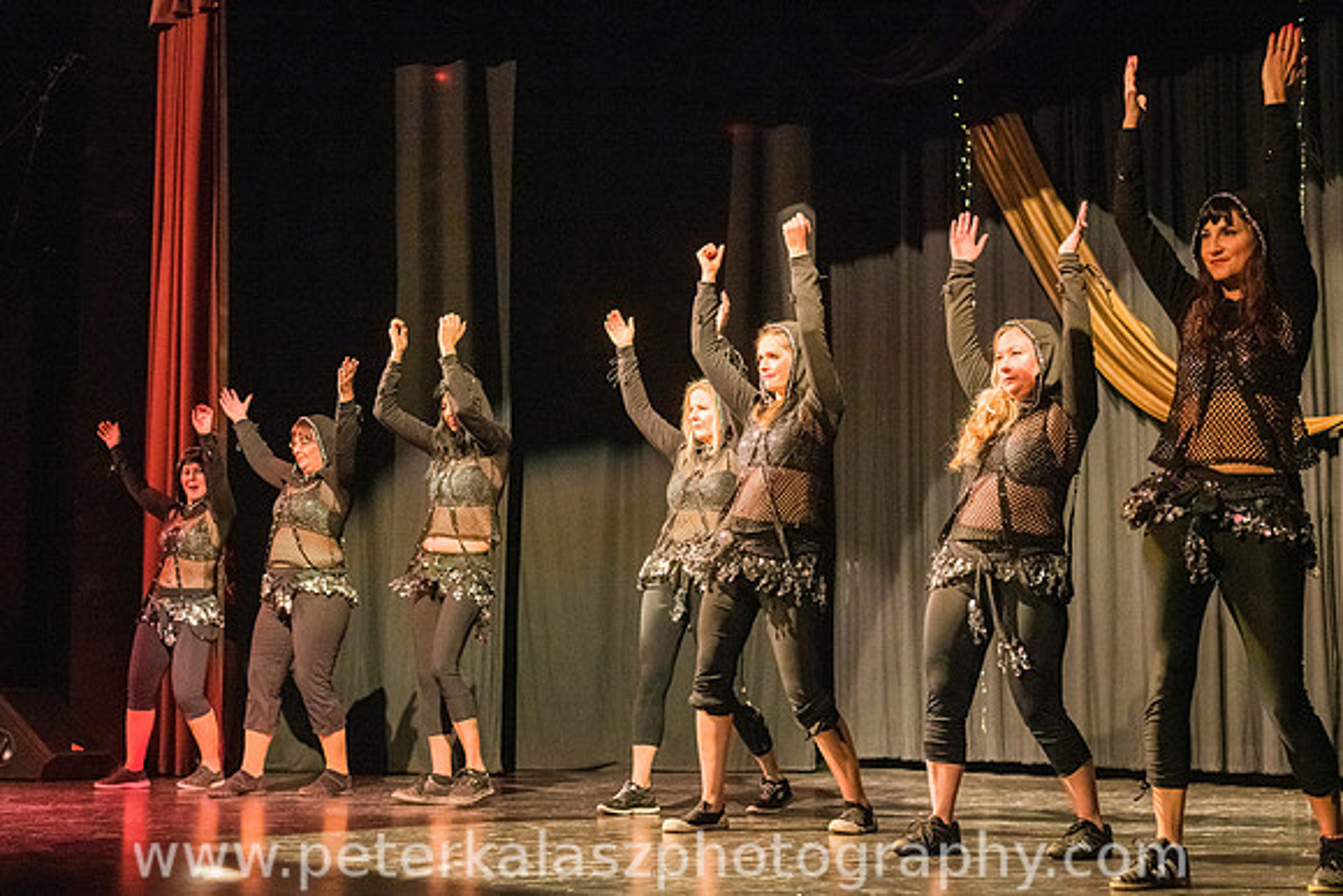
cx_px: 599
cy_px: 469
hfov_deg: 35.7
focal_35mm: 56
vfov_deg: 24.3
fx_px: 2081
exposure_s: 1/320
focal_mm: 50
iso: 3200
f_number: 3.5
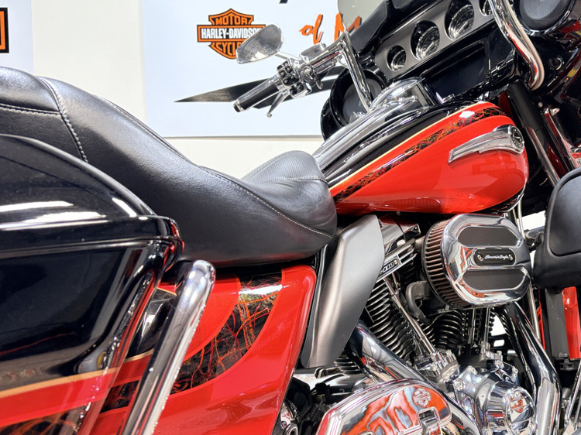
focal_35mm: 37
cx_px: 398
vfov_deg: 38.6
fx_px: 621
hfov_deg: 49.1
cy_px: 241
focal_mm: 5.96
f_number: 1.6
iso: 80
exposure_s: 1/120
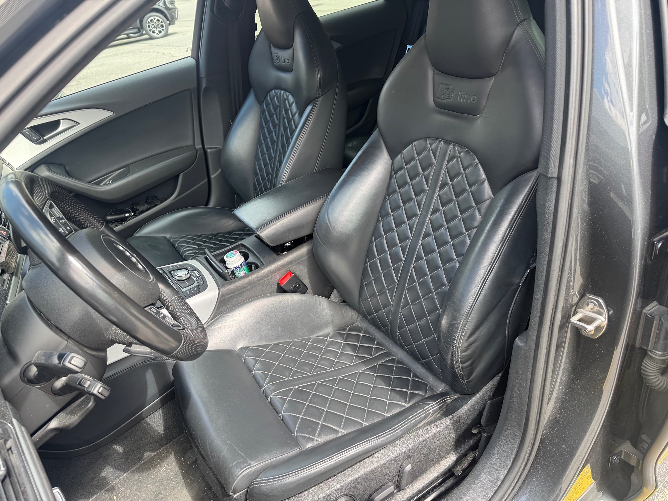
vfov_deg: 56.8
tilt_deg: -32.4
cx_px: 334
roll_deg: +16.5
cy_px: 250
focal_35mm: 24
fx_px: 463
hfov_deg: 71.6
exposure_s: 1/204
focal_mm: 6.76
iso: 80
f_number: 1.78
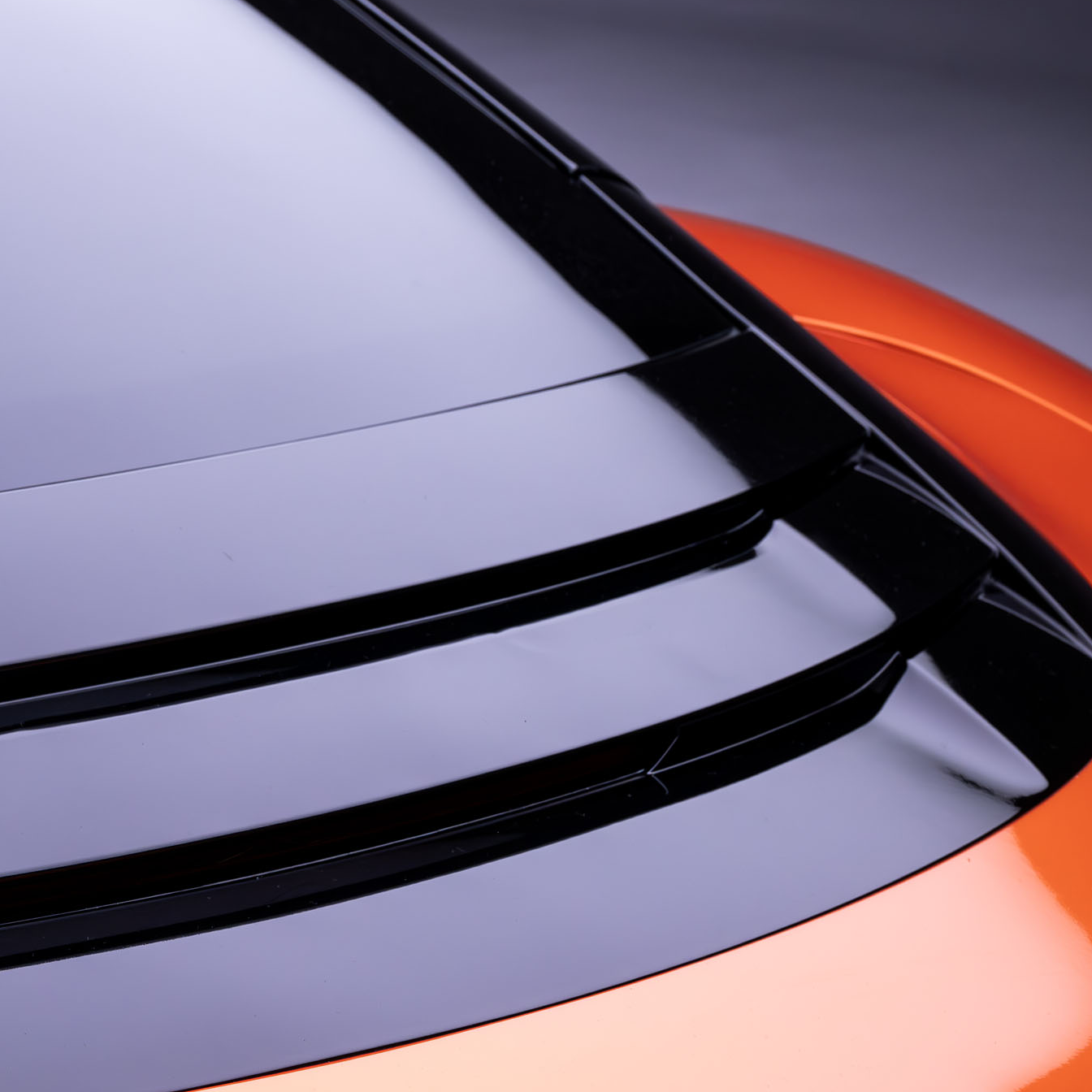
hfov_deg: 19.6
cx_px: -147
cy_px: 683
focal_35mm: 84
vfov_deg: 20.6
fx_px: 2998
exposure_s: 1/80
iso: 400
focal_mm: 41
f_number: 8
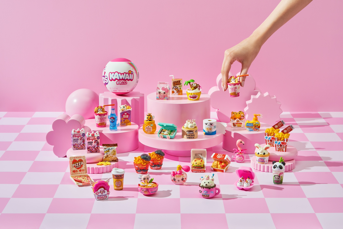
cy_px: 114
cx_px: 172
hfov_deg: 27.0
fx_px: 714
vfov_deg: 18.2
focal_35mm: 75
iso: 160
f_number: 16
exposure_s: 1/160
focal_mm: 50
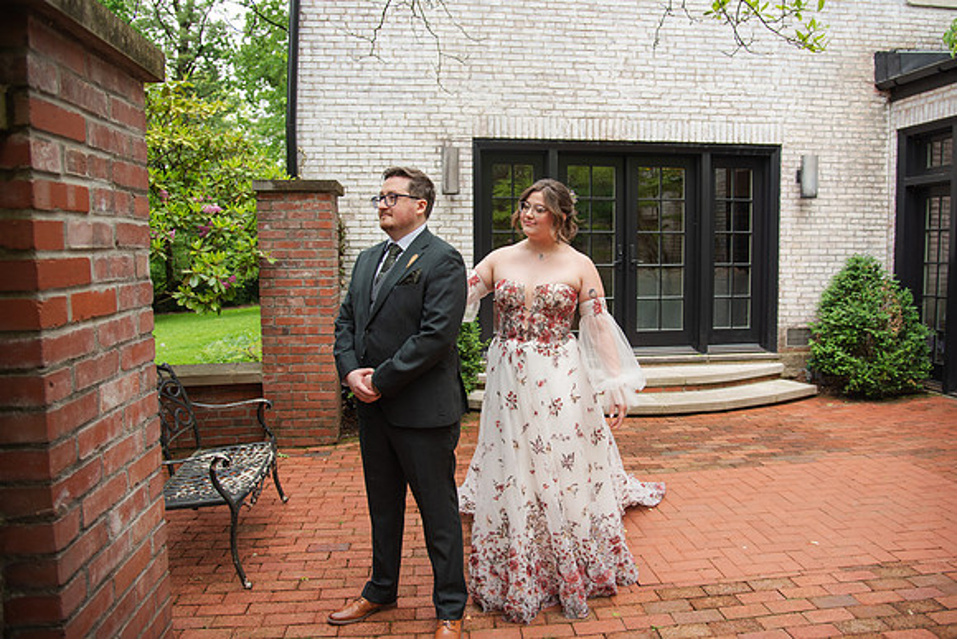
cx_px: 513
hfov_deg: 69.8
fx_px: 685
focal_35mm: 26
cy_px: 296
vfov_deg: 50.0
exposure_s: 1/400
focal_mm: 24
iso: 180
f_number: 4
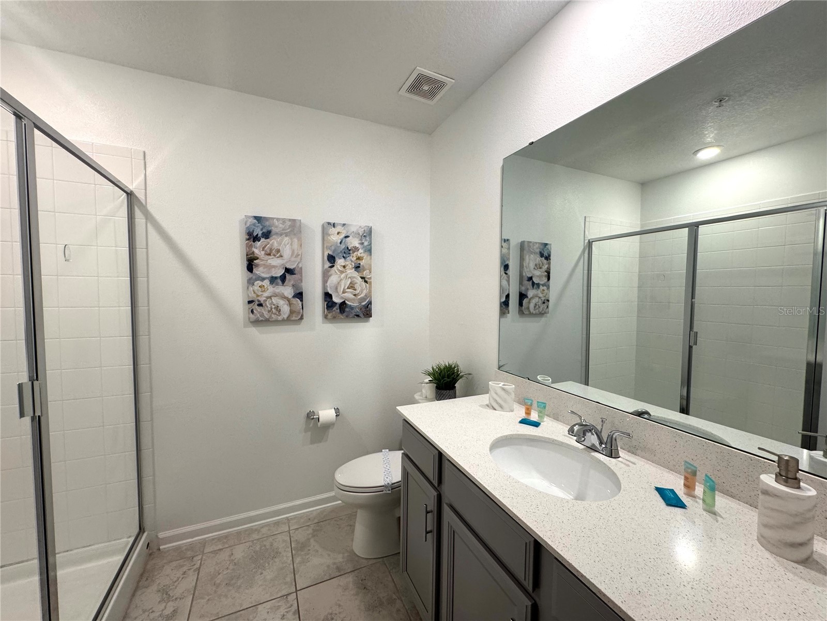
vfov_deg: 85.7
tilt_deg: -4.0
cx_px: 414
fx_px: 334
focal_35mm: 14
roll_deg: -0.9
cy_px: 310
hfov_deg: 102.1
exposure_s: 1/120
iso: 200
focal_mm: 2.22
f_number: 2.2
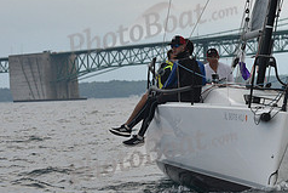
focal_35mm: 244
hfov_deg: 8.4
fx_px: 1953
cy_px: 73
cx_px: 301
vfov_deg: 5.6
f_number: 5
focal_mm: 100
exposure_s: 1/640
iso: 640
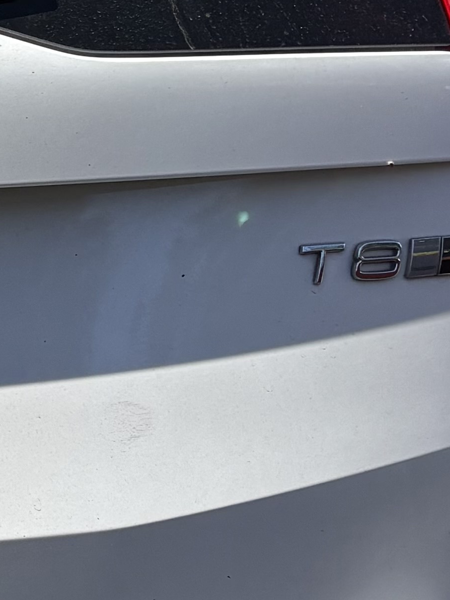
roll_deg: +2.5
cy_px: 183
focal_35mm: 123
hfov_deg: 10.8
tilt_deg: -5.6
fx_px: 2131
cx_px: -505
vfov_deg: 16.0
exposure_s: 1/2865
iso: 50
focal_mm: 5.96
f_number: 1.6
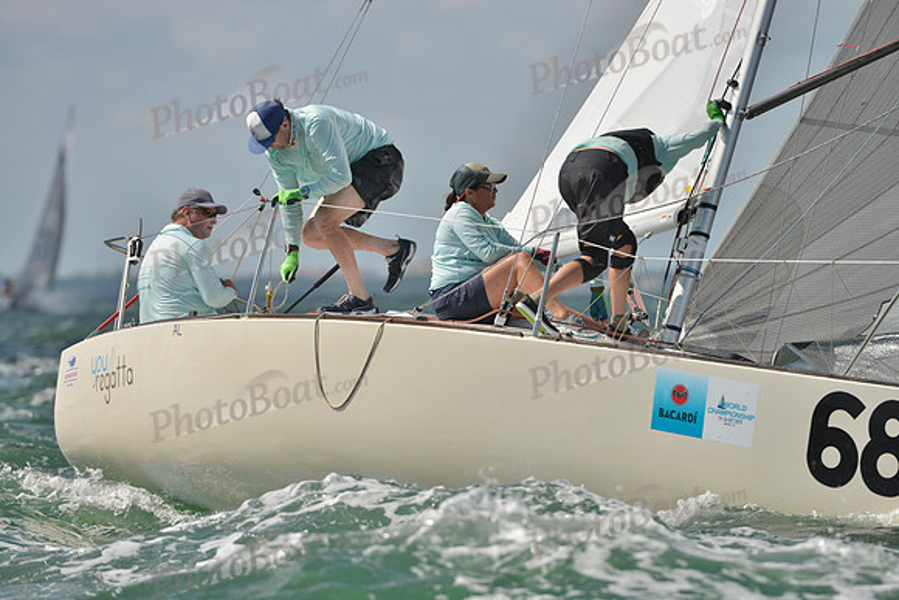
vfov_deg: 3.4
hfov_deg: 5.2
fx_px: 9991
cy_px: 300
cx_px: 450
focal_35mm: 400
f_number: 7.1
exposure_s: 1/1250
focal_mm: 400
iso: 200
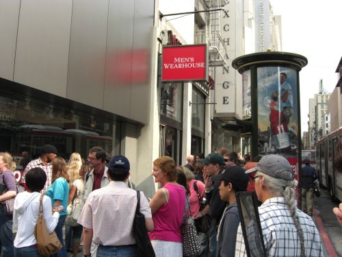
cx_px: 171
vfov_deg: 37.7
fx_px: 375
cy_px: 128
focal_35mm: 38
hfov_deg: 49.0
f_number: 4
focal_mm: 7.9
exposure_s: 1/400
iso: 80
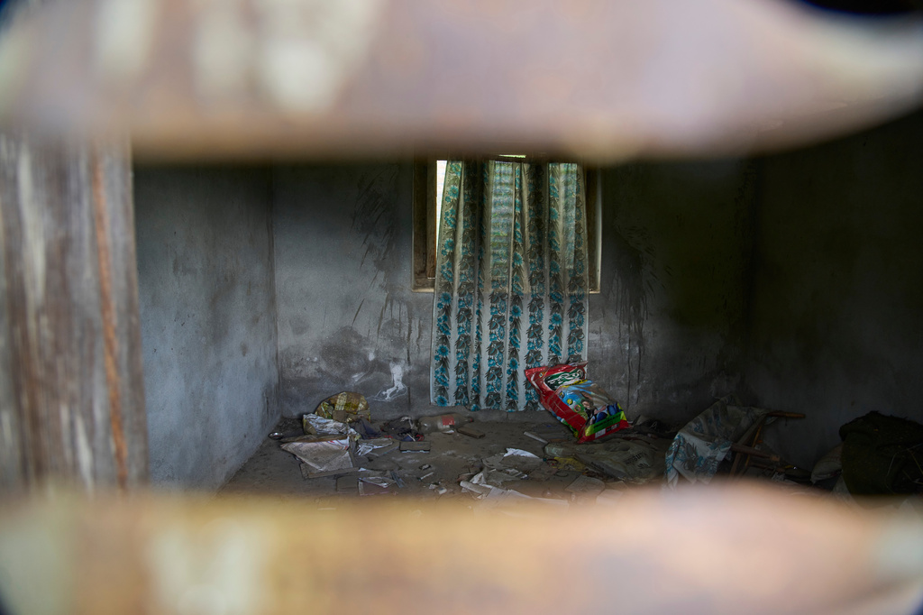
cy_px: 308
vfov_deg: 49.5
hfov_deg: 69.4
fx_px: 666
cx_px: 462
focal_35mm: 26
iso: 500
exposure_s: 1/40
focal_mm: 26
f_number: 4.5
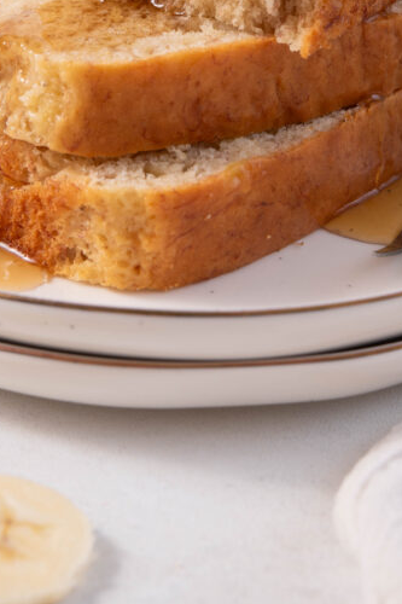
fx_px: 2112
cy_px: 31
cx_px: 192
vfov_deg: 16.0
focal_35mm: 126
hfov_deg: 10.9
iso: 100
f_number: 9
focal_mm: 60
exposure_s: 1/10
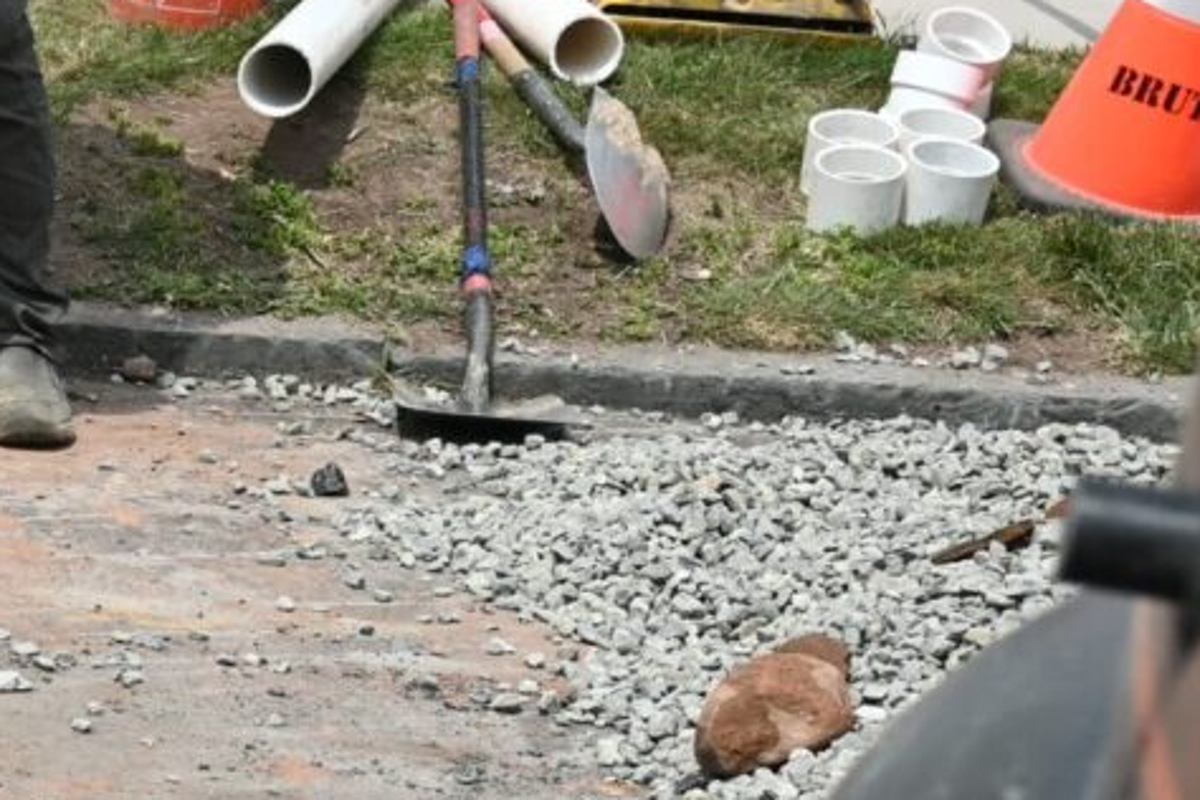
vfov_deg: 11.1
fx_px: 4054
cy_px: 894
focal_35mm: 122
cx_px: -699
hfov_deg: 15.3
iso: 100
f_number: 7.1
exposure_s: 1/400
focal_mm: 25
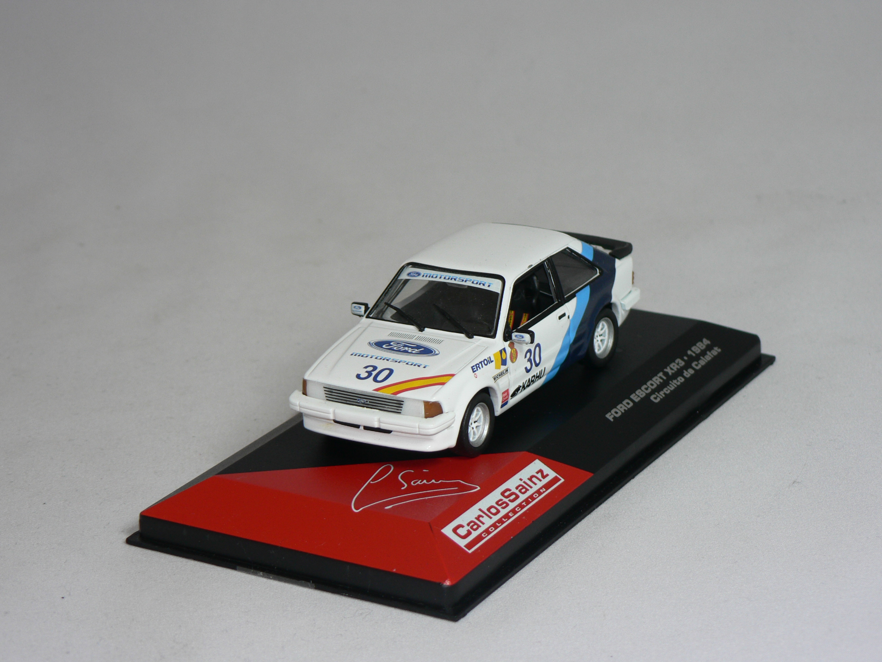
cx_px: 441
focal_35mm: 99
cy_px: 331
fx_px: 2522
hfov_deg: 19.8
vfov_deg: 14.9
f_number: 3.2
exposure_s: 1/60
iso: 80
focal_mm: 16.5
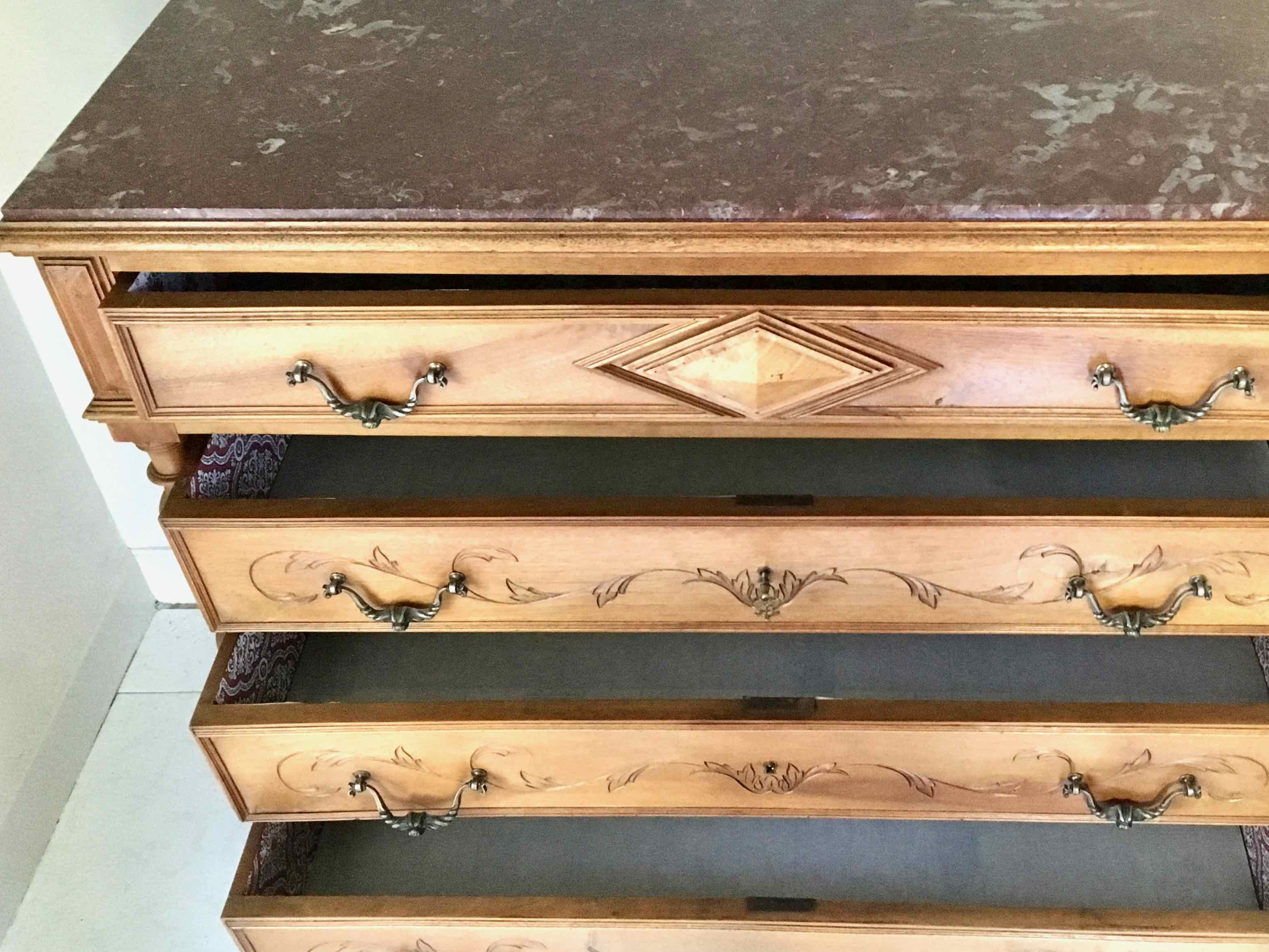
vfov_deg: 38.6
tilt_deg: -41.4
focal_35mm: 37
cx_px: 773
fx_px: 1356
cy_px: 434
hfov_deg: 49.8
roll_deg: +1.0
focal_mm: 4.15
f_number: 2.2
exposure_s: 1/17
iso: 320
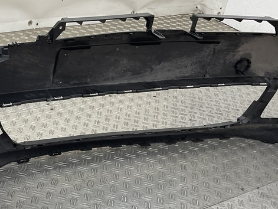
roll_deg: -11.6
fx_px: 498
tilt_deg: -33.8
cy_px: 154
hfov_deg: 29.8
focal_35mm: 62
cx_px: 27
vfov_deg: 23.5
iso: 50
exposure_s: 1/120
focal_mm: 3
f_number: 1.8
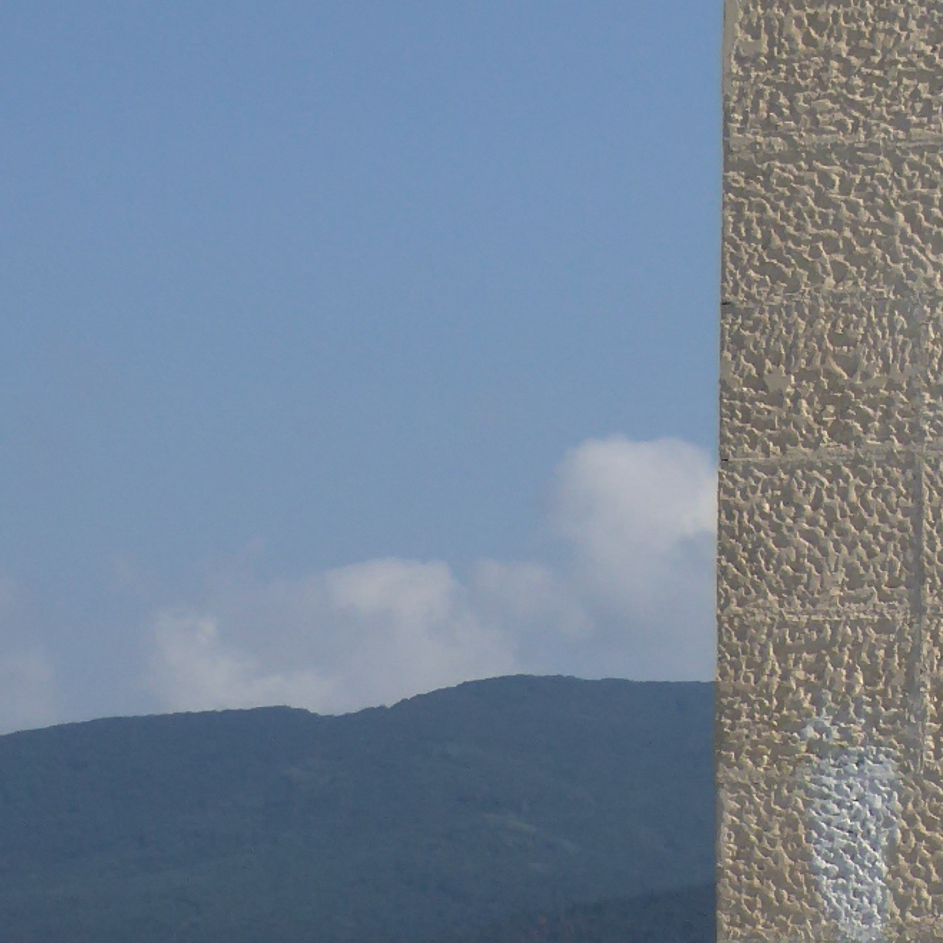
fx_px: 7304
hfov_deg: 7.3
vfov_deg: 7.4
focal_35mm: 237
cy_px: 253
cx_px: 1229
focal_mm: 11.7
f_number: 4.4
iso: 100
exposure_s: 1/1000
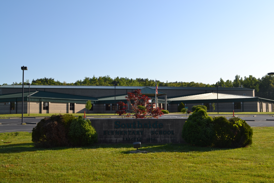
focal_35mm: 42
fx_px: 320
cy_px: 92
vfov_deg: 31.9
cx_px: 137
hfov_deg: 46.4
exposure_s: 1/200
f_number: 8
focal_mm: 28
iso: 100
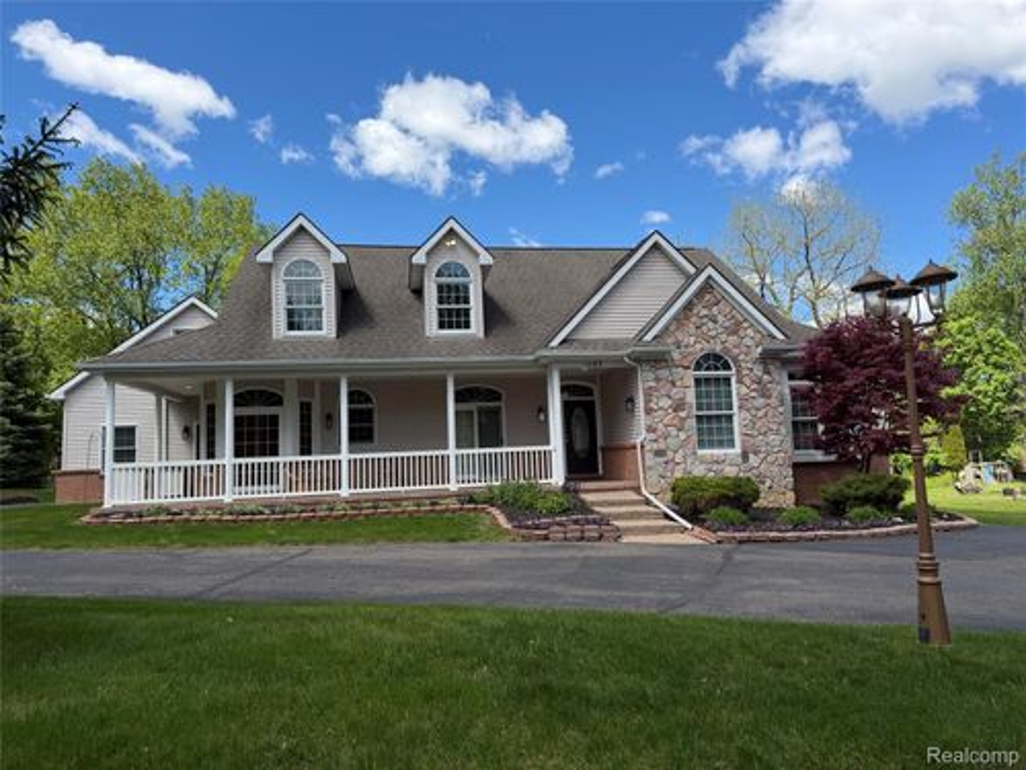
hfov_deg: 71.6
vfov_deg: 56.8
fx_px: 711
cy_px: 385
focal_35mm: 24
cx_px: 513
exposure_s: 1/2801
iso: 80
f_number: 1.78
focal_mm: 6.76
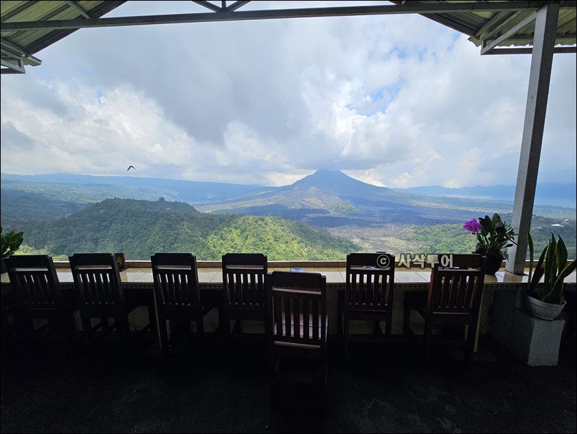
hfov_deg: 106.1
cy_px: 217
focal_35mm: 13
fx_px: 217
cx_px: 288
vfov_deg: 90.0
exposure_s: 1/2346
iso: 50
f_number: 2.2
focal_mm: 2.2
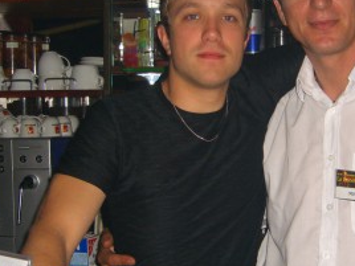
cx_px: 236
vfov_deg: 17.4
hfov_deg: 22.9
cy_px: 155
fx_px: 872
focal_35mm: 85
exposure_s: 1/60
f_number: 2.8
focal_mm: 7.9
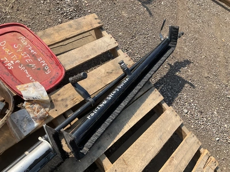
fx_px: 193
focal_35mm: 29
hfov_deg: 61.7
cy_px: 86
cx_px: 115
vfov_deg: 48.2
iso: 25
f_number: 1.8
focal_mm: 3
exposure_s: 1/912
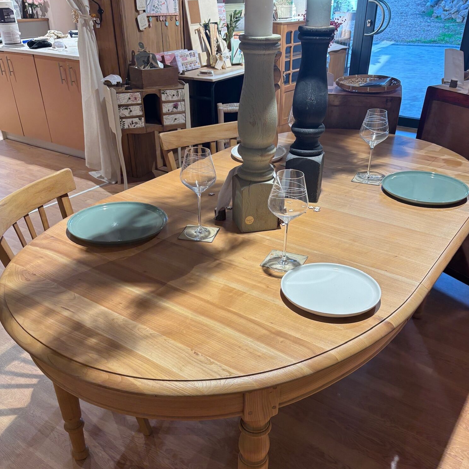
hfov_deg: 52.5
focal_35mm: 31
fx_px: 475
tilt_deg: -33.4
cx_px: 237
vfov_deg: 52.0
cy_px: 292
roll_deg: -0.7
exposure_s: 1/100
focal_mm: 5.96
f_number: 1.6
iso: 100
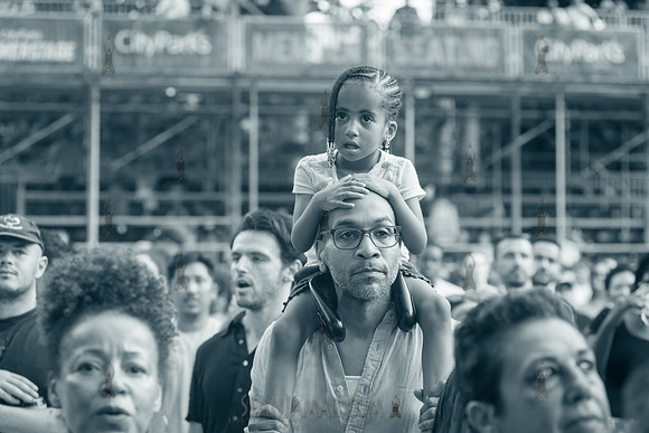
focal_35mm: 86
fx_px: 1551
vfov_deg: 15.9
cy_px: 216
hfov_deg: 23.6
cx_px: 324
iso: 1000
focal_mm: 86
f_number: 4
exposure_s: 1/200
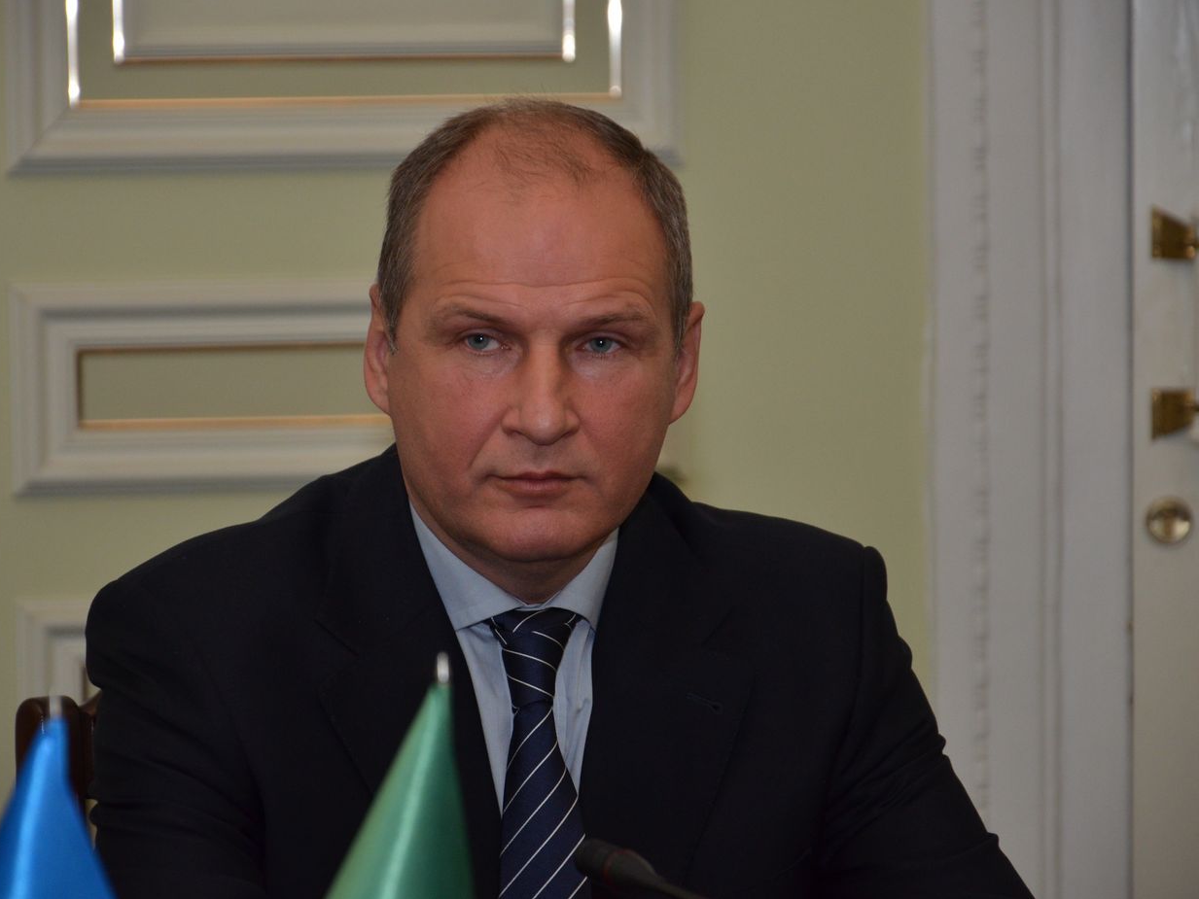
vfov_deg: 8.7
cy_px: 450
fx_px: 5942
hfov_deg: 11.5
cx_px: 542
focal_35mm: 172
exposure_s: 1/250
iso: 800
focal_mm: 105
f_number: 5.6
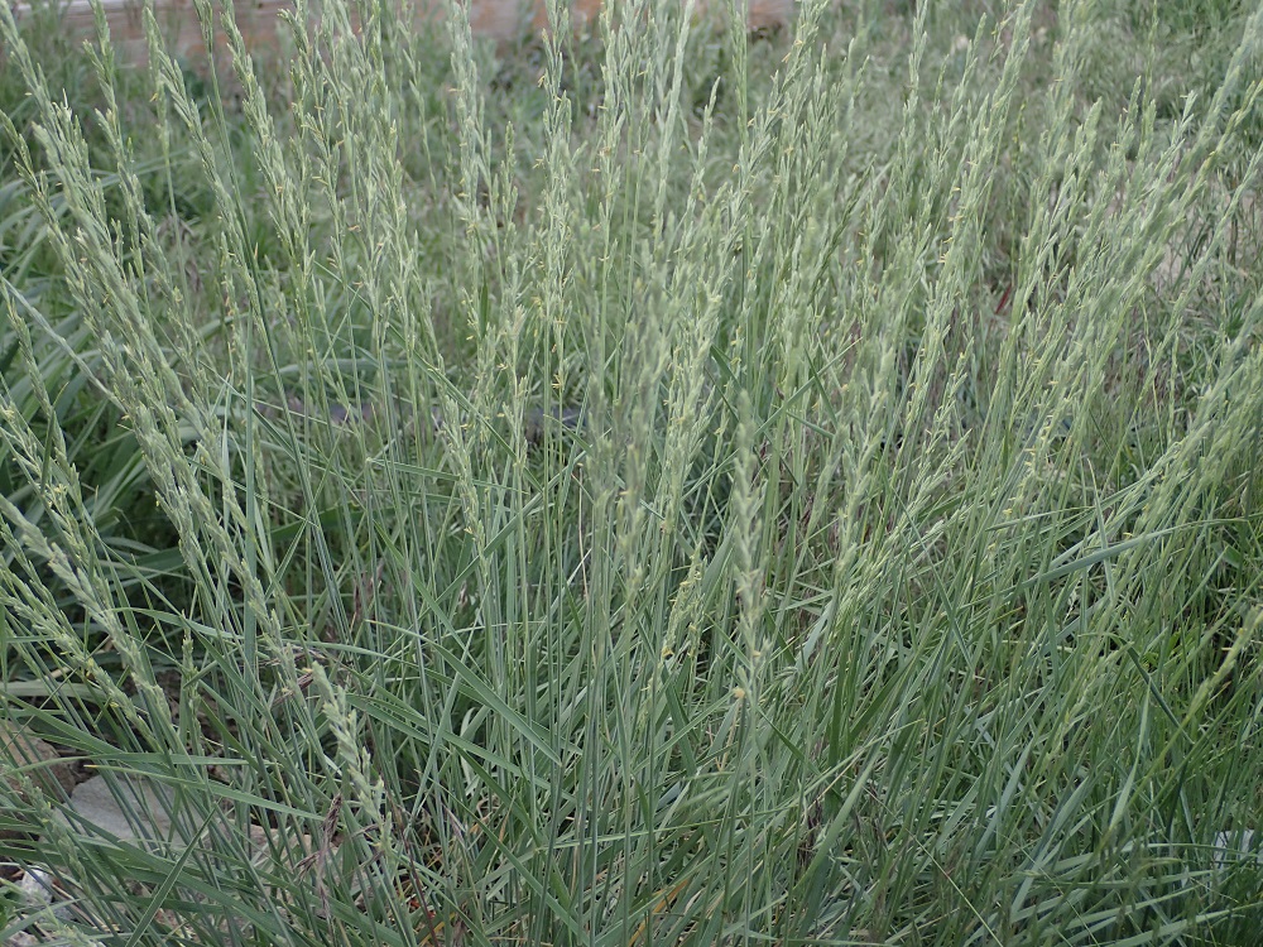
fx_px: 1934
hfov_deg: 36.2
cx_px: 632
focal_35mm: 53
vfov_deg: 27.5
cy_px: 474
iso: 200
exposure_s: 1/100
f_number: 3.4
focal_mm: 9.61
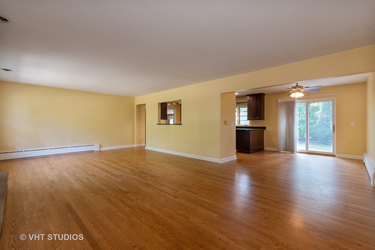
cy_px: 125
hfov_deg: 100.4
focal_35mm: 15
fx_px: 156
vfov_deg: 77.3
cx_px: 188
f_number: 9
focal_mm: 10
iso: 200
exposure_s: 1/8
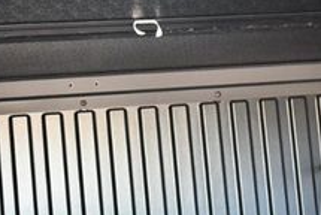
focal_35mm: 107
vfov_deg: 12.8
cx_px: 148
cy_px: 75
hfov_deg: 19.1
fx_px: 955
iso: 1600
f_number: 3.5
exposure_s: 1/125
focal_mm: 18
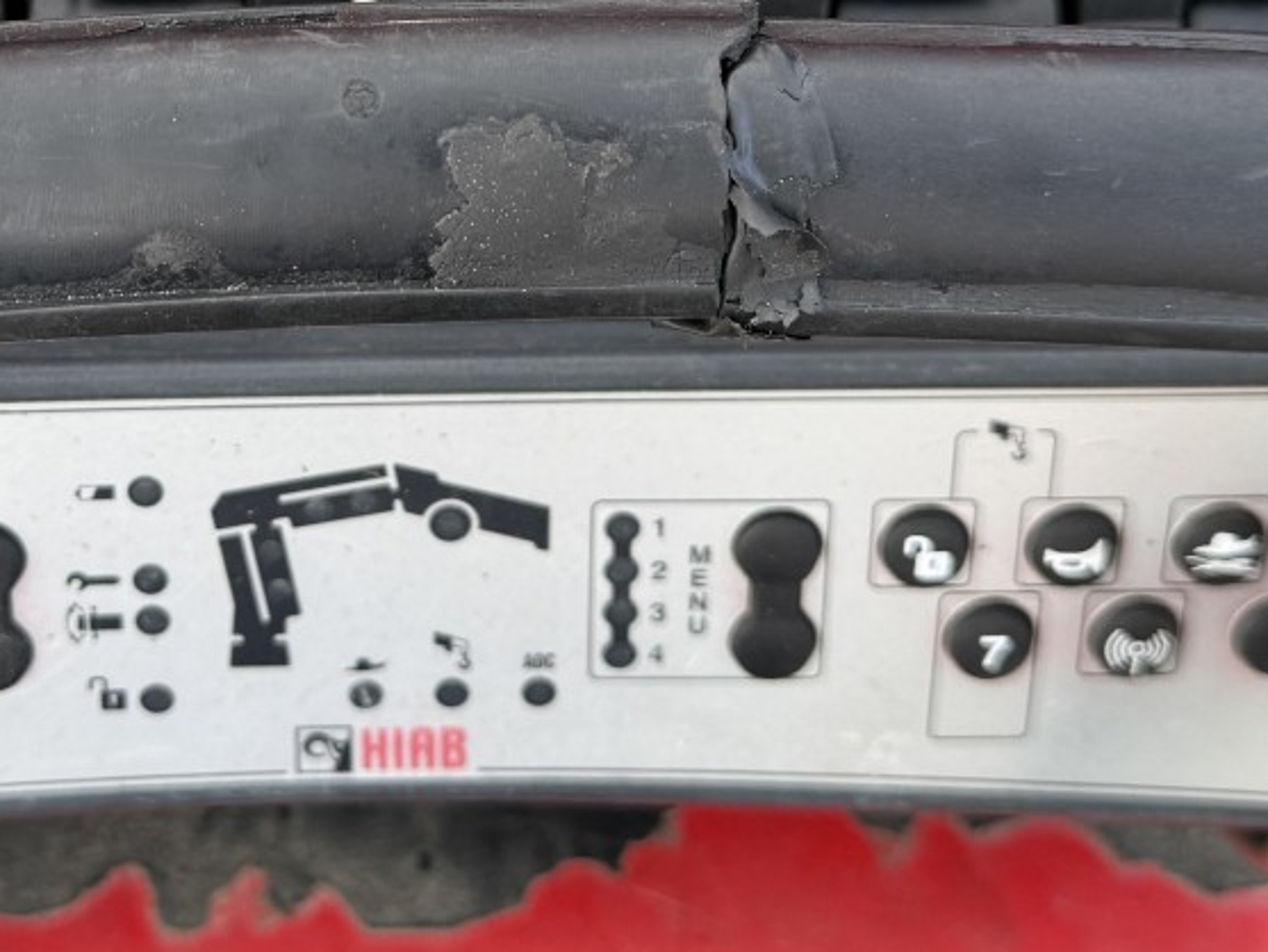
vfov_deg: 23.2
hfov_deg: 30.7
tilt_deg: -45.4
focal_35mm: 62
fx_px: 2272
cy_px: 132
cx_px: 337
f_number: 1.78
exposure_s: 1/211
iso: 64
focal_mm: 6.76
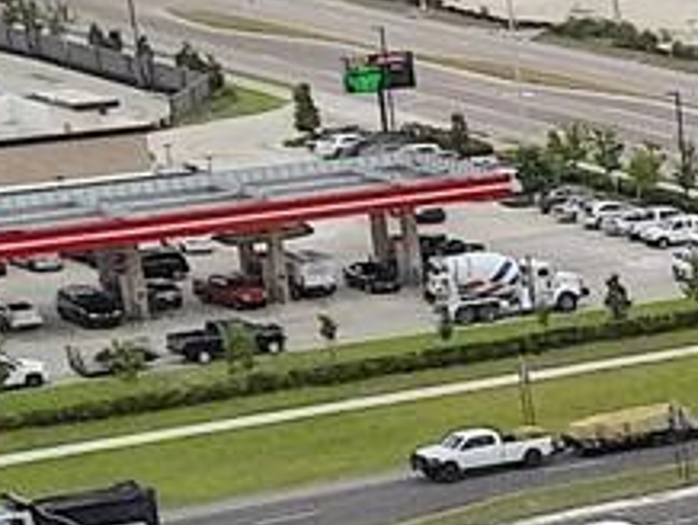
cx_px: 1646
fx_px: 3553
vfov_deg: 8.2
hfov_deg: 9.9
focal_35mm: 176
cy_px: 941
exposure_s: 1/8000
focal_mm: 8.67
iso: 1600
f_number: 1.8
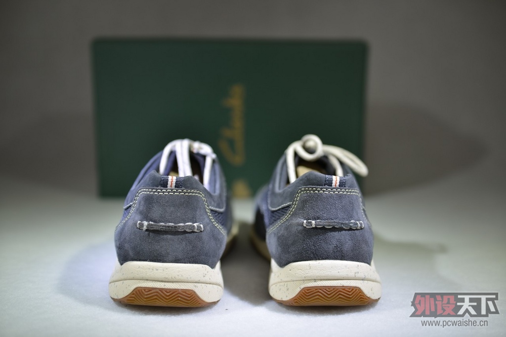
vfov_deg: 28.1
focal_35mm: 48
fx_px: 675
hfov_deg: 41.1
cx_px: 253
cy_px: 168
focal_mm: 48
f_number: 2.8
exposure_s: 1/60
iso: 100
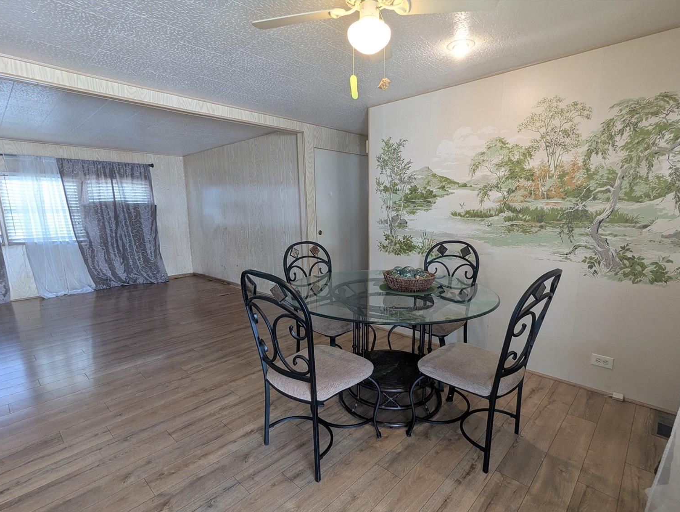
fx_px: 334
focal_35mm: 17
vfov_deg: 74.8
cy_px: 271
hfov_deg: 90.9
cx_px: 356
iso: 72
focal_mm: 2.35
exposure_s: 1/24
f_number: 2.2
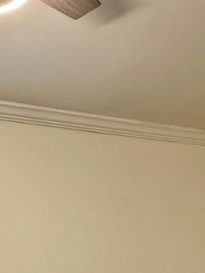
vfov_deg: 25.6
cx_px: -23
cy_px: 356
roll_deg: -1.7
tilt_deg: -11.2
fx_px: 514
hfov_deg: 21.4
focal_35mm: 65
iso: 200
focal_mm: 2.22
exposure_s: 1/60
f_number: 2.2
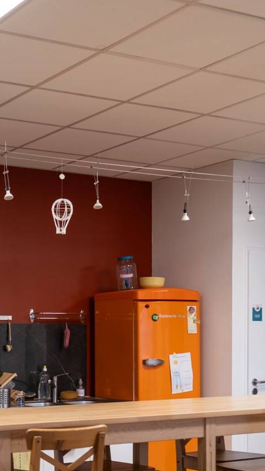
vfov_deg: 33.7
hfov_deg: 18.8
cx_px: -42
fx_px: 762
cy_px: 349
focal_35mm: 61
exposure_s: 1/80
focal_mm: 16
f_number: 2
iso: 200
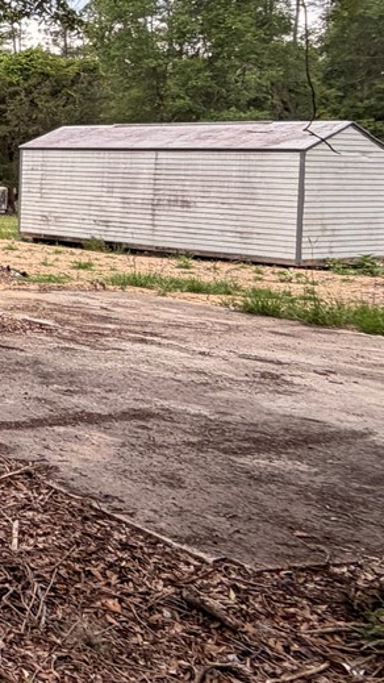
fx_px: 851
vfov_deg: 42.2
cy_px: 162
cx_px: -500
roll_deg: -0.8
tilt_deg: -2.3
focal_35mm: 47
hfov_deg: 15.7
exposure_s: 1/225
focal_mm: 2.22
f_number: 2.2
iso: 50
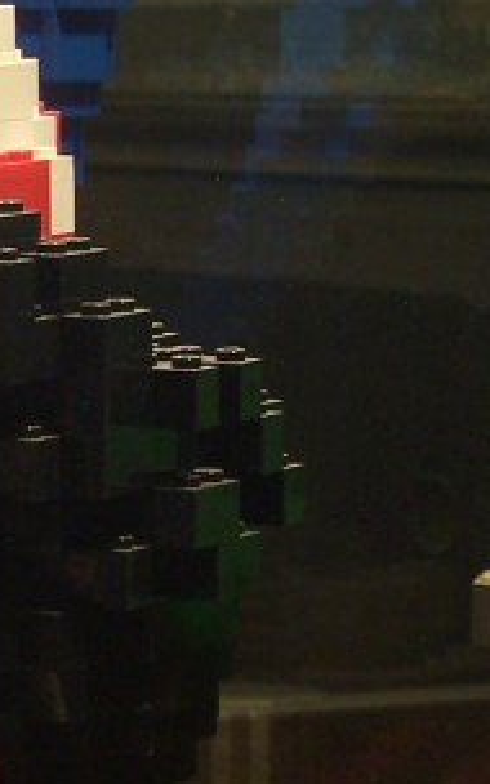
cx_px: -480
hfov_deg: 6.1
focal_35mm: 211
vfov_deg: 9.9
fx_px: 4508
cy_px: 634
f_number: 3.1
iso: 80
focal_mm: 9.8
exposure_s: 1/2
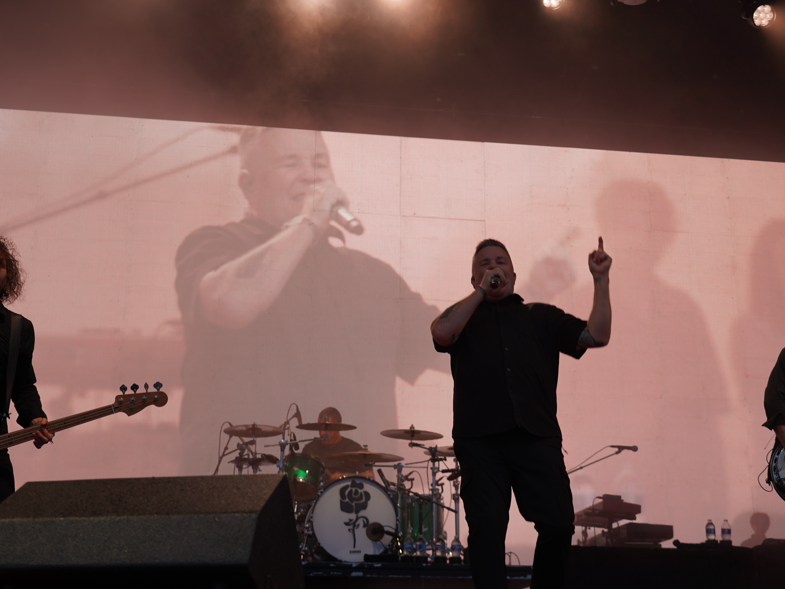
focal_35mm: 52
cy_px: 295
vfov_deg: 28.0
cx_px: 422
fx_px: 1179
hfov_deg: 36.8
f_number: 4
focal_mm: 48
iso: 250
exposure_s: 1/160
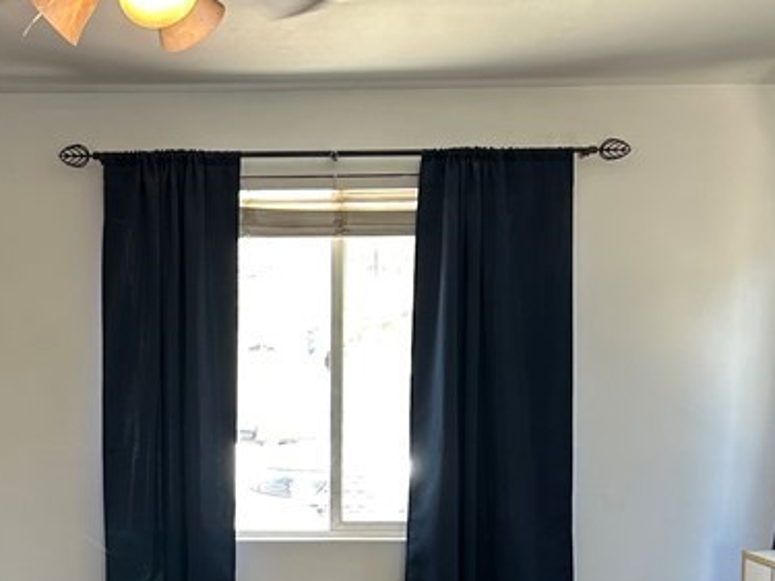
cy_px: 513
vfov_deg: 20.3
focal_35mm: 71
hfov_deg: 27.1
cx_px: 200
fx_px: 1589
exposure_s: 1/60
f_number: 1.5
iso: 80
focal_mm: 5.7
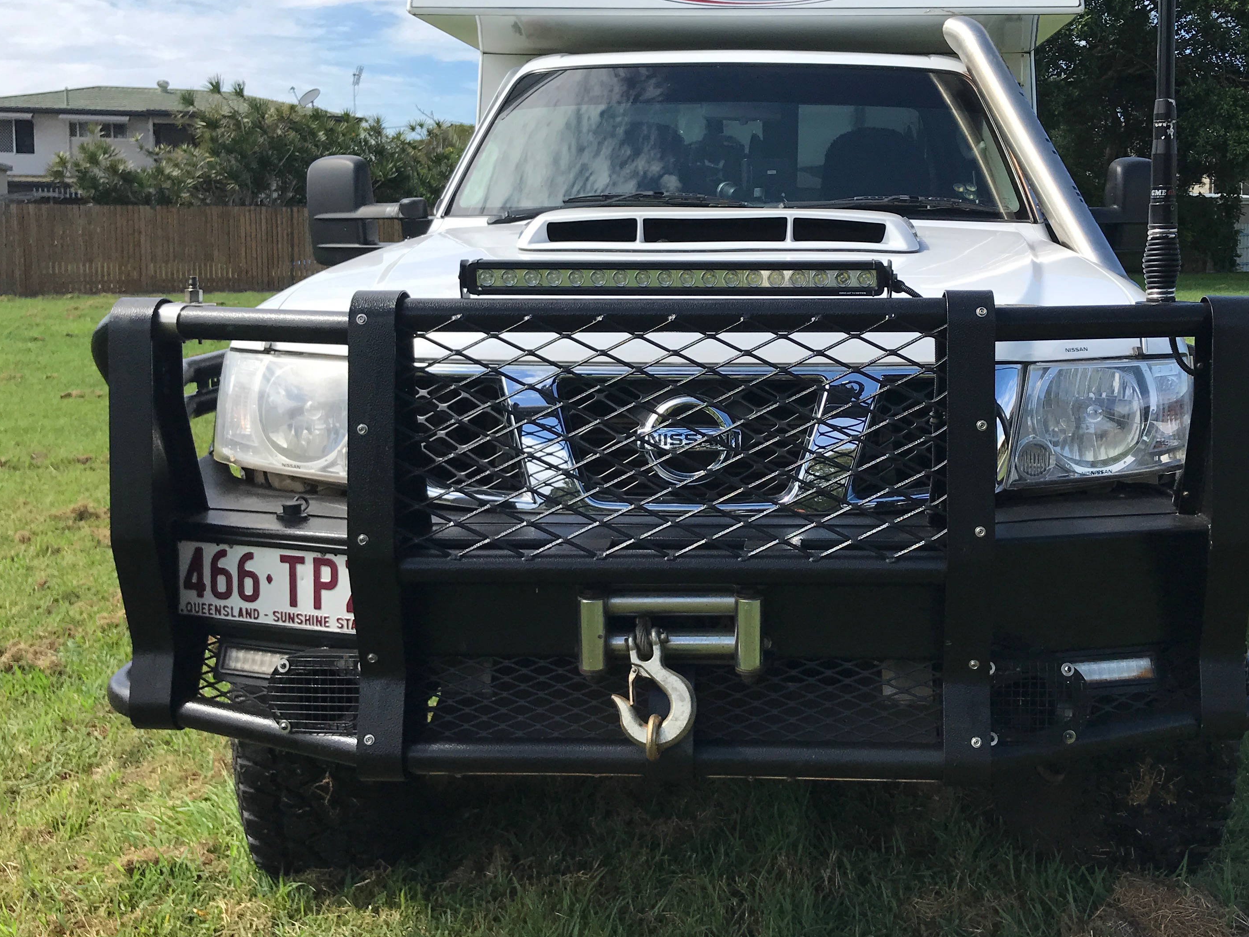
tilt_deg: -6.5
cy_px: 384
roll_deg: +0.5
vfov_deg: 35.9
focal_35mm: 40
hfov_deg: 46.5
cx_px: 767
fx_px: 1443
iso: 20
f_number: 1.8
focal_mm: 3.99
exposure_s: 1/2037
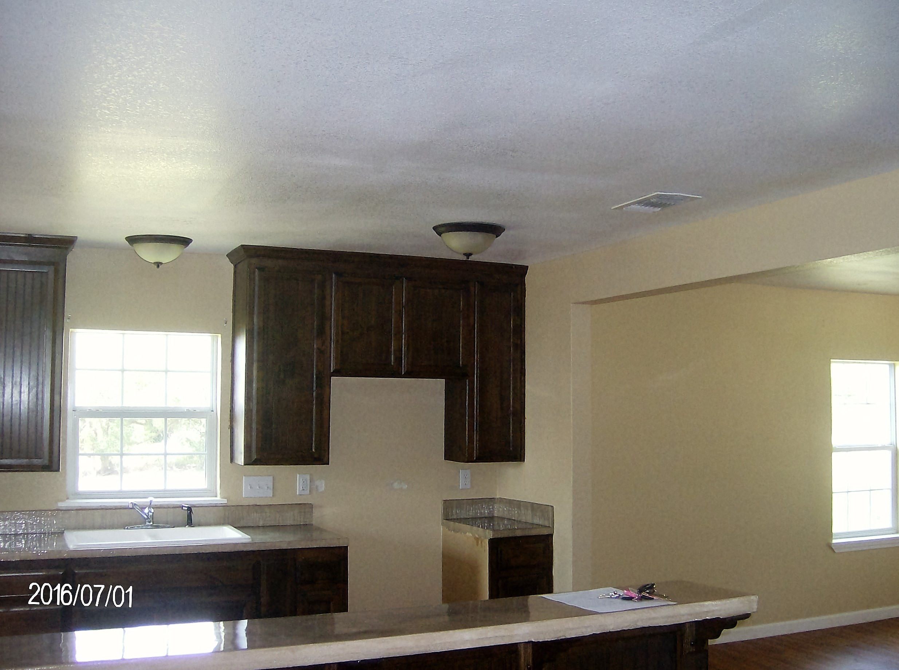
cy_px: 335
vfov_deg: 39.5
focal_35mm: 36
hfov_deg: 51.4
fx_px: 933
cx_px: 450
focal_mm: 6
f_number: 2.8
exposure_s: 1/60
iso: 200
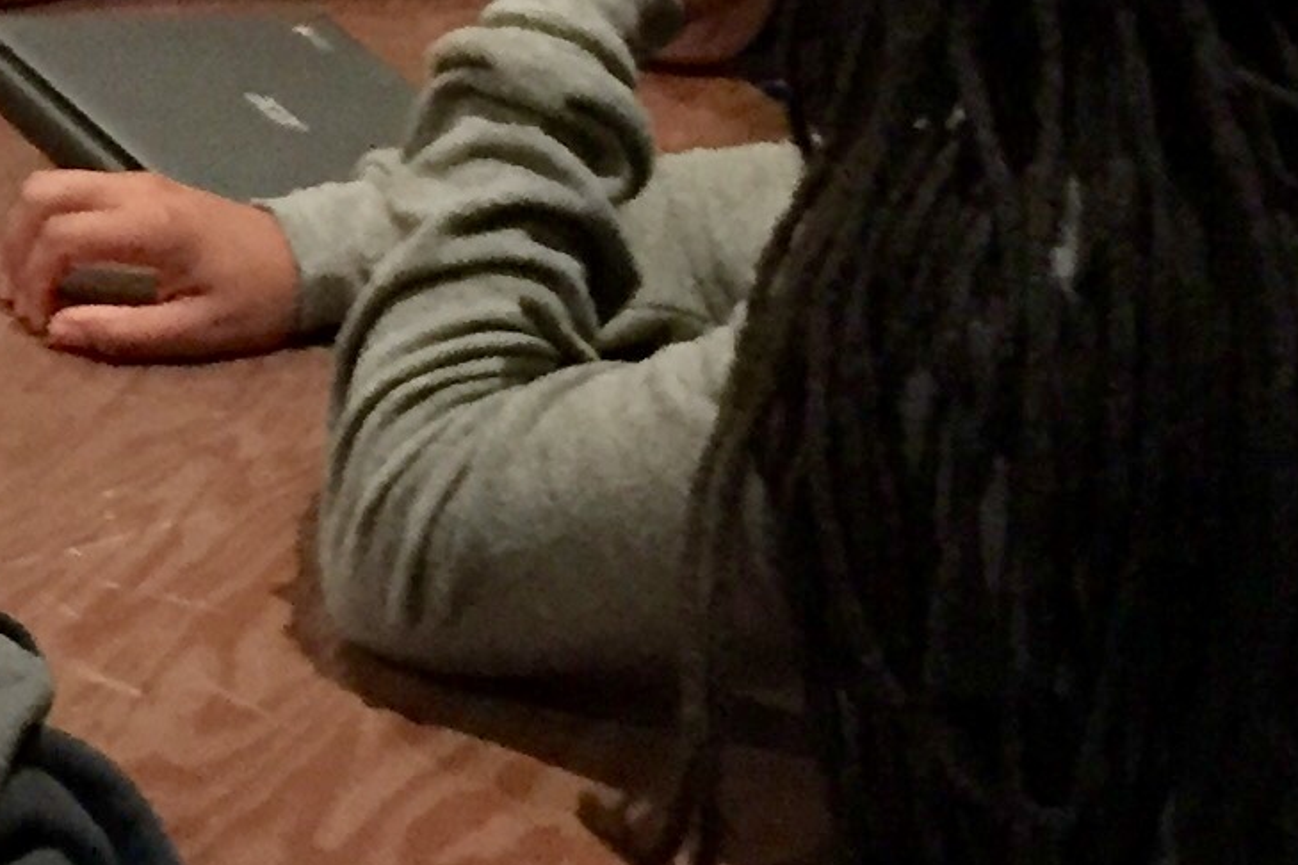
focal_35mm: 135
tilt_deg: -17.9
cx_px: -677
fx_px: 4867
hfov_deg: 14.2
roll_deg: -3.3
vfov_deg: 10.0
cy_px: -107
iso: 500
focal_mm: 4.15
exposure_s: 1/15
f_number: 2.2
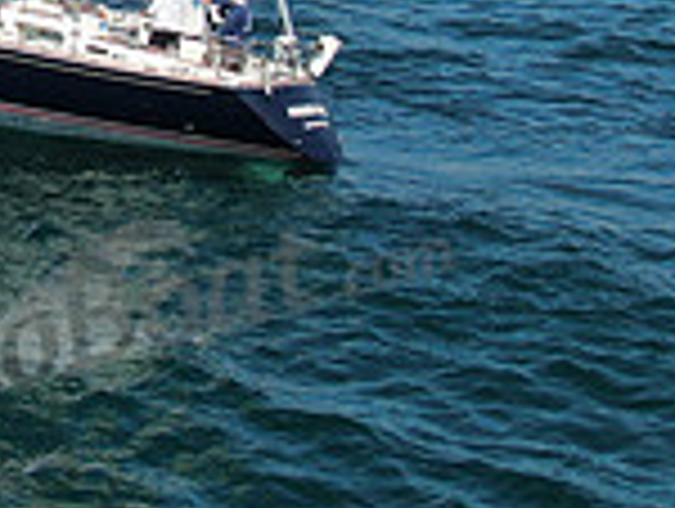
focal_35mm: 185
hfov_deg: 10.1
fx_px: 3613
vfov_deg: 7.8
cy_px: -380
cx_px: -518
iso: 100
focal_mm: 8.6
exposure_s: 1/800
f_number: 3.8
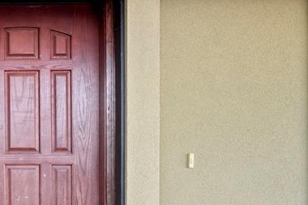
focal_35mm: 36
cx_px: 27
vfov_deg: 36.0
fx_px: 311
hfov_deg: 47.1
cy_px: 144
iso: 500
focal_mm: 9
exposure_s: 1/6
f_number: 7.1
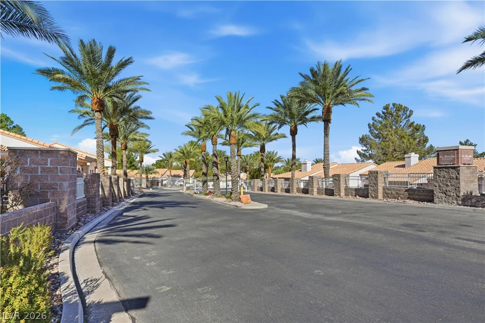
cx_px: 242
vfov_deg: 63.2
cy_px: 162
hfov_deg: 85.4
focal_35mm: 20
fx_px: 263
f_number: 9
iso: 100
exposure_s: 1/2000
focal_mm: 19.5
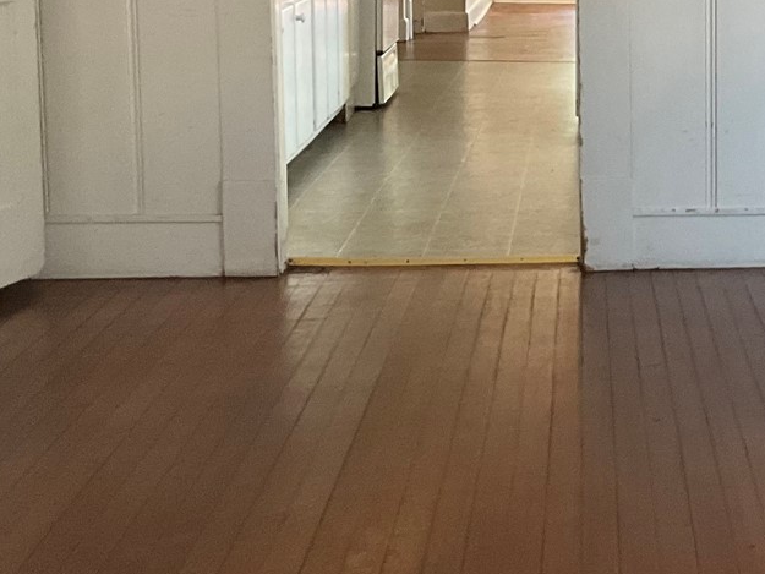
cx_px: 930
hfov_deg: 19.4
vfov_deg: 15.5
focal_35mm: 95
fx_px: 2100
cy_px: 152
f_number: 1.8
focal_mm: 3
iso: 125
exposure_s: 1/60
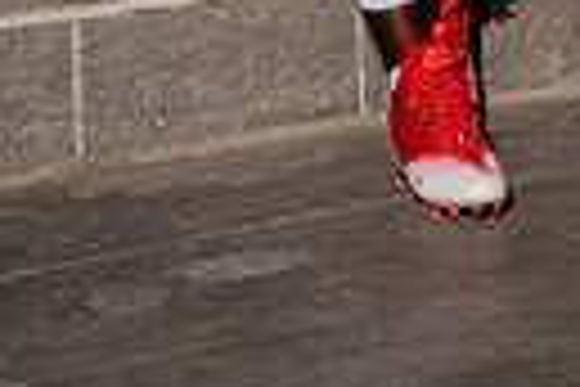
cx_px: 558
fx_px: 2529
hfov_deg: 12.9
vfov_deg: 8.0
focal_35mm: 157
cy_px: -554
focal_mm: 45
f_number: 8
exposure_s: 1/250
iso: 100
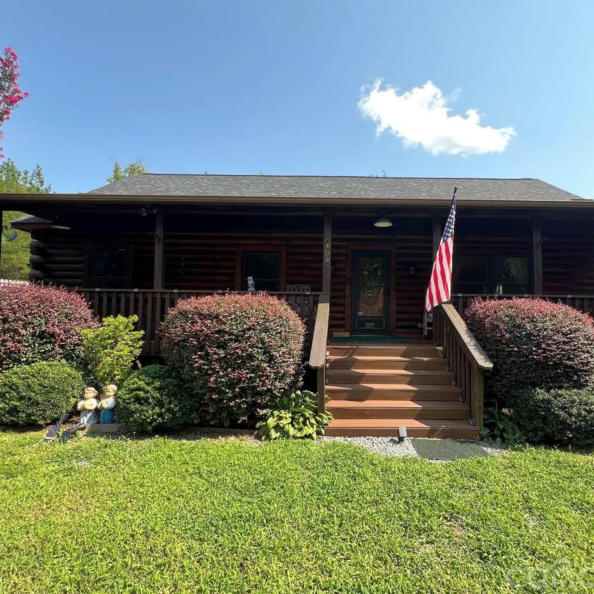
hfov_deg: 87.0
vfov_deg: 87.4
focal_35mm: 16
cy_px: 298
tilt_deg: +1.9
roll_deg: -0.5
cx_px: 335
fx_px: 311
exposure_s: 1/225
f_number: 1.8
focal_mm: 1.57
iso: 32
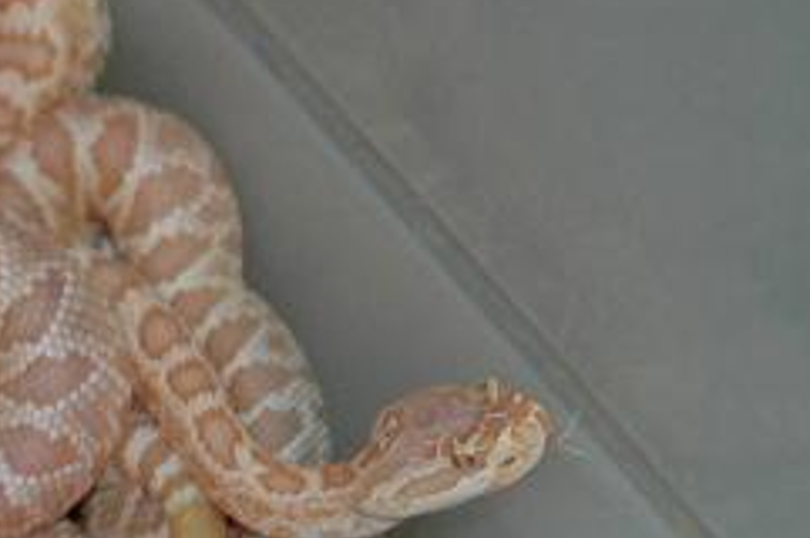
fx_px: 8831
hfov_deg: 5.2
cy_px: 558
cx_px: -526
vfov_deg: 3.5
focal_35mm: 393
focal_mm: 70
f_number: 4.5
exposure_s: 1/60
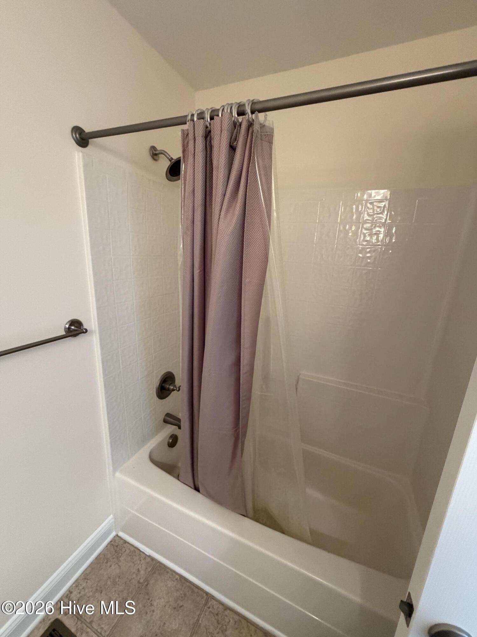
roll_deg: -4.2
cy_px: 318
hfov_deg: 85.7
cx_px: 238
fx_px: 257
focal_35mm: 14
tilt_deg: -14.3
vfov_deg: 102.1
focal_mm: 2.22
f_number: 2.2
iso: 400
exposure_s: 1/60
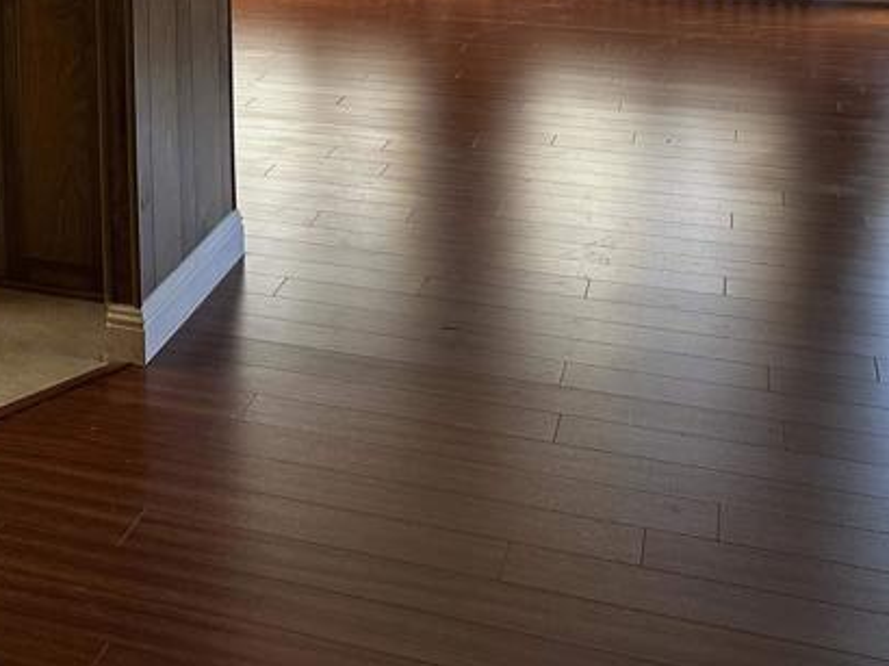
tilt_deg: -3.9
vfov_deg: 22.2
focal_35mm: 60
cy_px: -165
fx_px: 1540
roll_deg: +0.9
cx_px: 4
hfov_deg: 30.0
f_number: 1.78
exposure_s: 1/60
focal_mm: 6.86
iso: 160
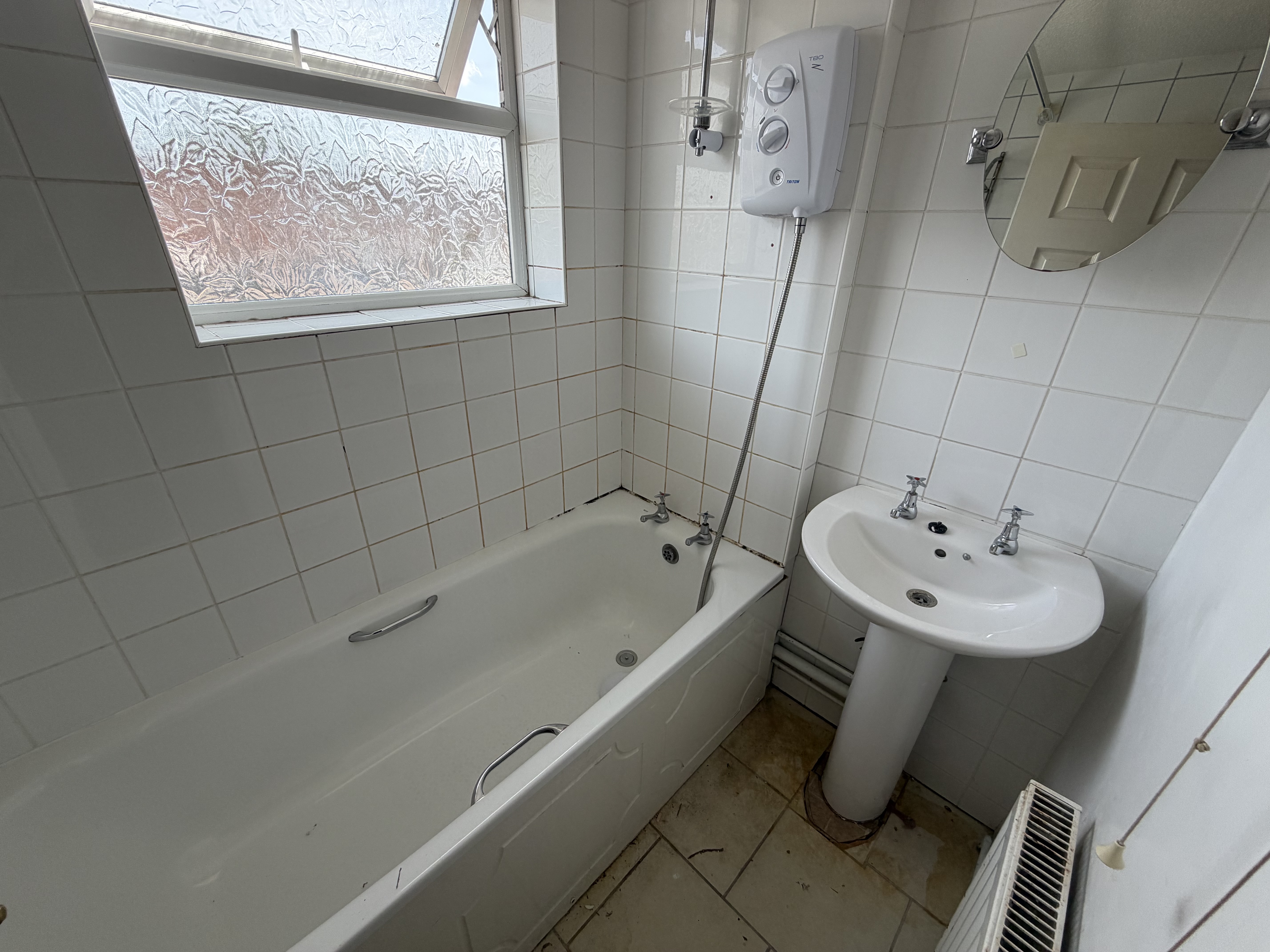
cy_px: 476
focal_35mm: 14
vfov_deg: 85.7
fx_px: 514
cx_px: 635
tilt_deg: -25.3
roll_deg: -1.2
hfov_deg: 102.1
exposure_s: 1/146
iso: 50
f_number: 2.2
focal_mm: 2.22
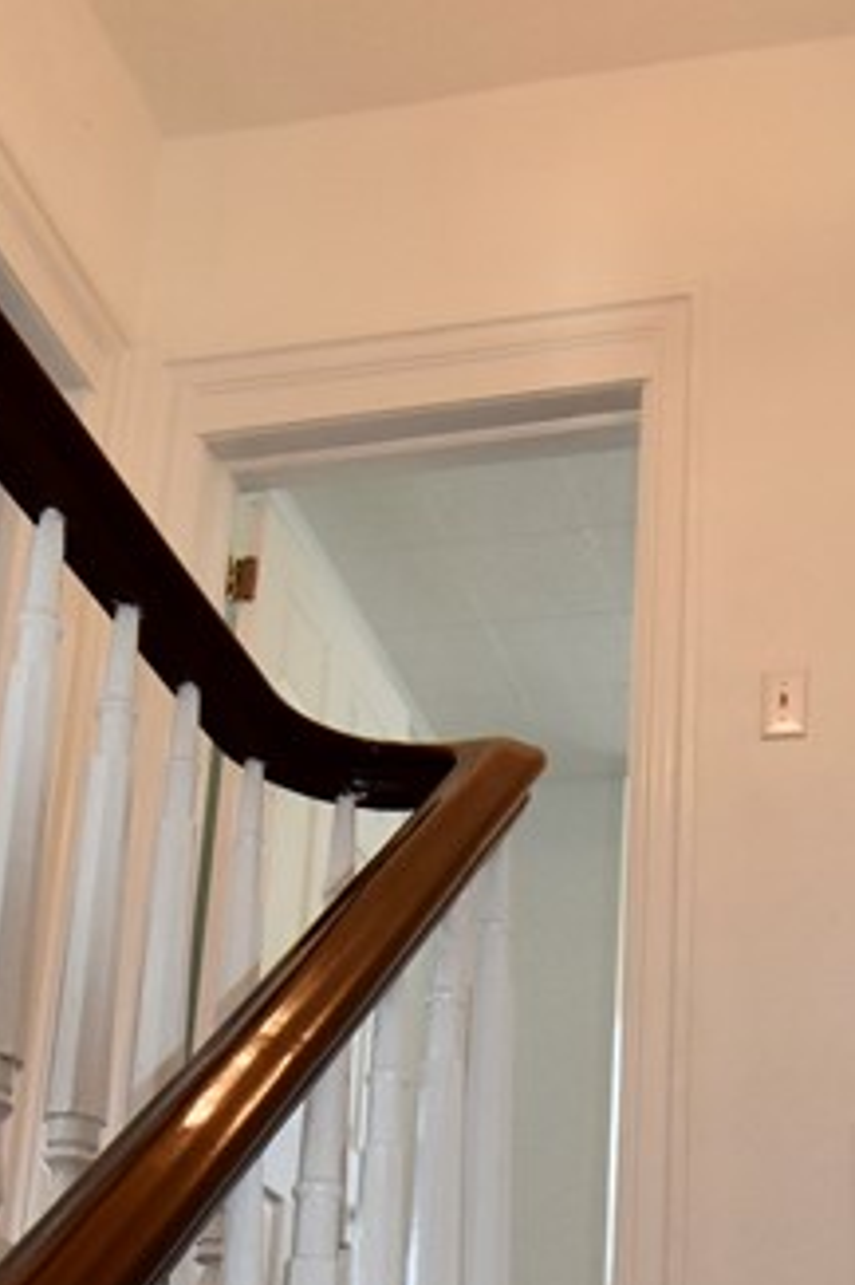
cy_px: 1151
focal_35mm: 50
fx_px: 1783
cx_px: 642
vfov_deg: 37.1
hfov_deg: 26.6
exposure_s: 1/125
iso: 720
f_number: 5.6
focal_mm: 10
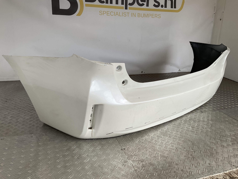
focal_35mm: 29
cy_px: 90
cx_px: 119
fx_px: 199
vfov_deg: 48.2
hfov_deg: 61.7
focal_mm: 3
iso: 40
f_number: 1.8
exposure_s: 1/120
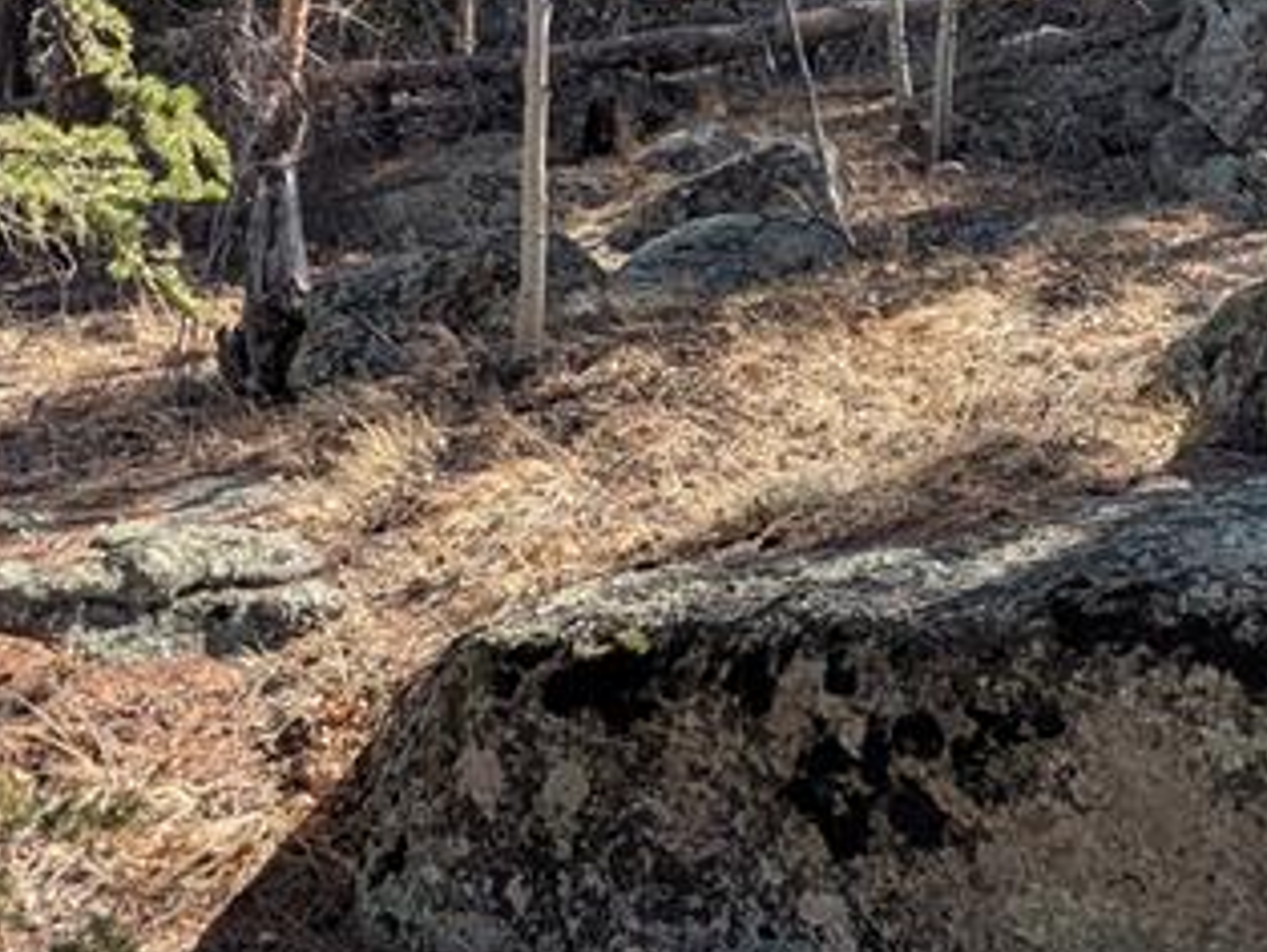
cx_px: 751
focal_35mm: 39
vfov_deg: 34.5
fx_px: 1429
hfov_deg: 47.6
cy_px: 73
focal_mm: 2.02
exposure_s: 1/1395
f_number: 1.7
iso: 46
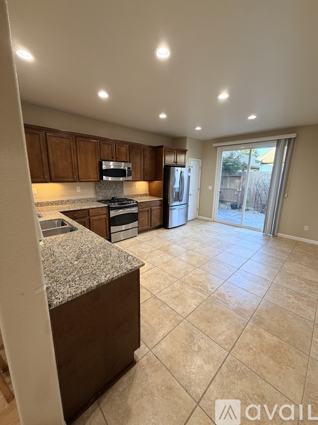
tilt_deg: -12.3
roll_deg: -1.6
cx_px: 159
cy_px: 212
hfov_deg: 85.7
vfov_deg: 102.1
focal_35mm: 14
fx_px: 172
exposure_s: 1/60
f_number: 2.2
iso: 200
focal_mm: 2.22
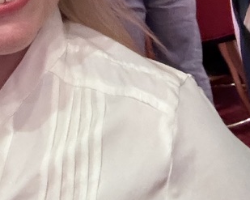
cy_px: -213
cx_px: -26
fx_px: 717
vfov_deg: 13.4
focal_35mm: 97
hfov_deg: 19.0
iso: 640
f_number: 1.9
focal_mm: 2.69
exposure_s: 1/20
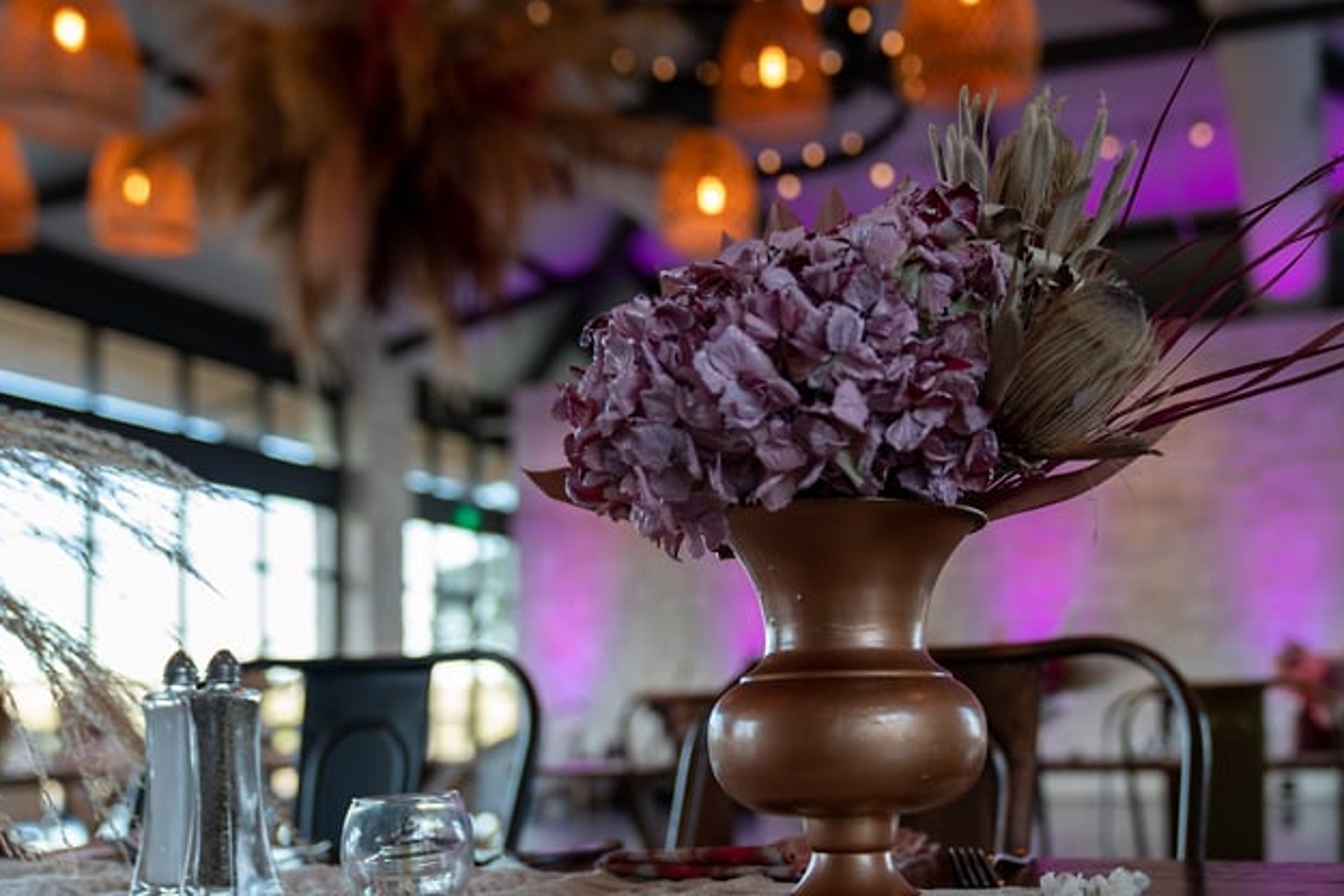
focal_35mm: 36
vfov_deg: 36.9
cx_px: 796
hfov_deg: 52.8
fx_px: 1344
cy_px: 402
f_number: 2.8
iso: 640
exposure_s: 1/250
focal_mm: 30
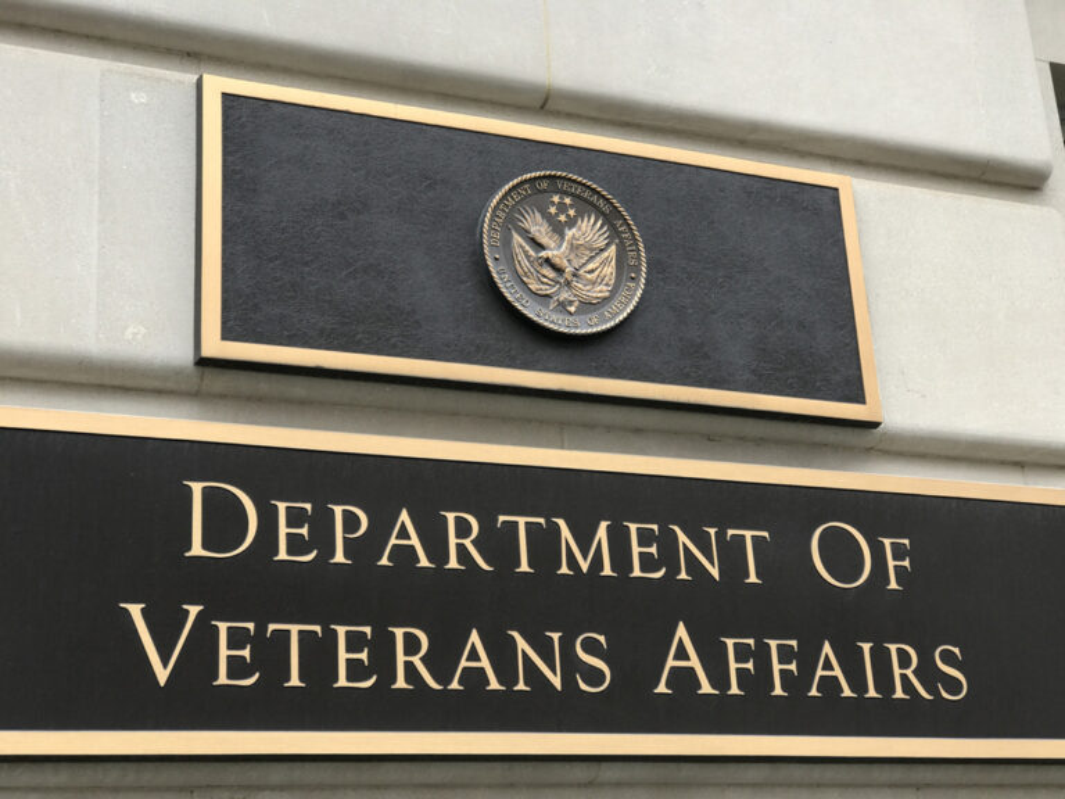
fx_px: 1754
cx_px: 532
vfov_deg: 25.7
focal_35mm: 57
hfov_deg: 33.8
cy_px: 400
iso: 20
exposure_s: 1/153
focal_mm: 6.6
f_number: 2.8
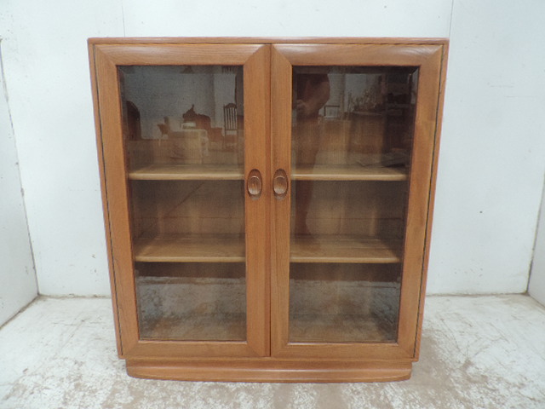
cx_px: 272
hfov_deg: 71.6
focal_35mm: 24
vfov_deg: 56.8
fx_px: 378
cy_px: 204
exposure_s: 1/15
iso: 400
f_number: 3
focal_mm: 4.3
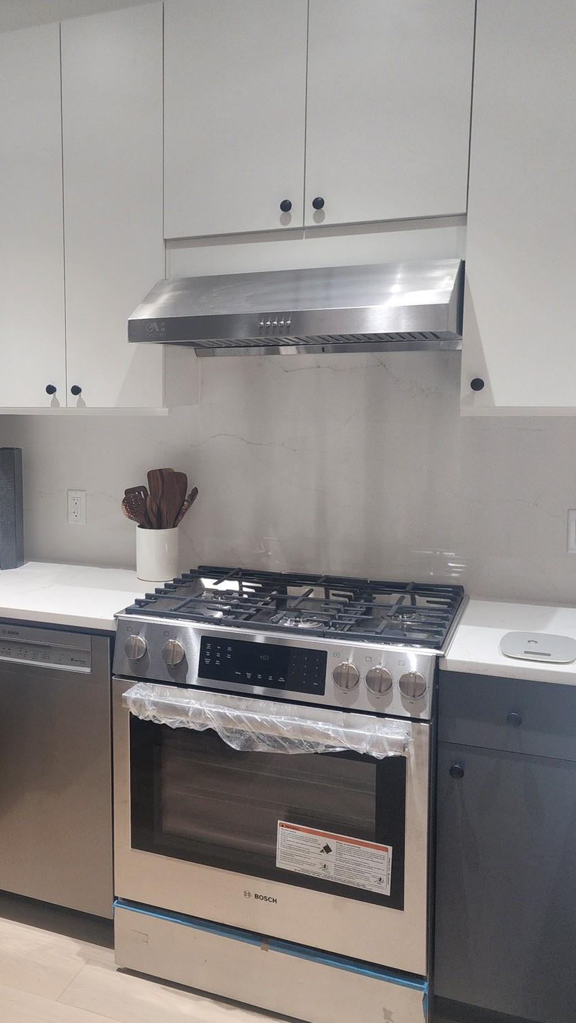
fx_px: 950
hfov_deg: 32.3
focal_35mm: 35
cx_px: 75
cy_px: 503
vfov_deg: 56.6
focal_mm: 6.4
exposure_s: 1/120
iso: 320
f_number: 1.8
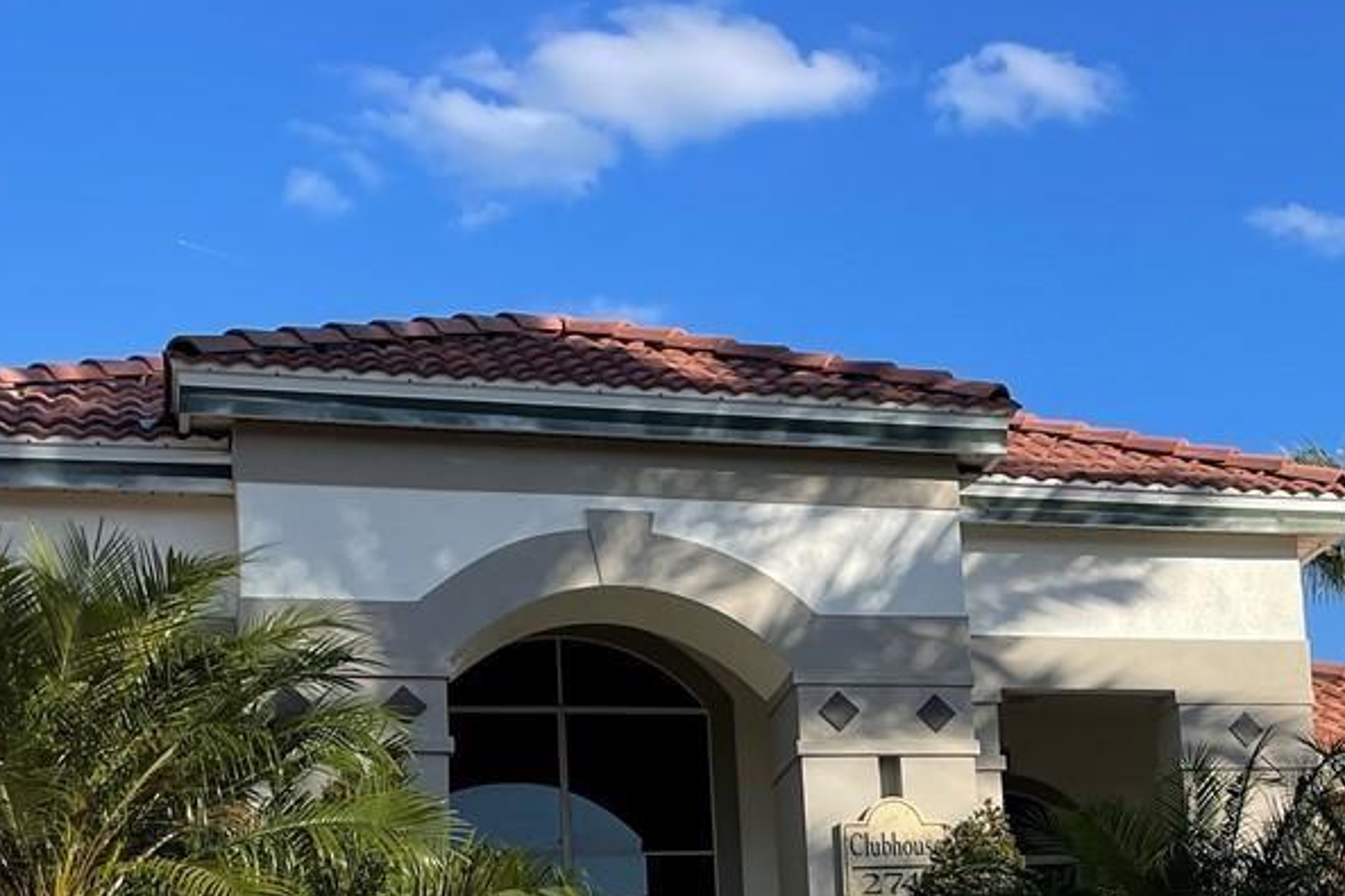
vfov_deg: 18.1
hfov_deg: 26.5
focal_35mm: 73
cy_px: 921
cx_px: 1279
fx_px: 2726
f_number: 1.6
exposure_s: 1/2398
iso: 32
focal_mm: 4.2
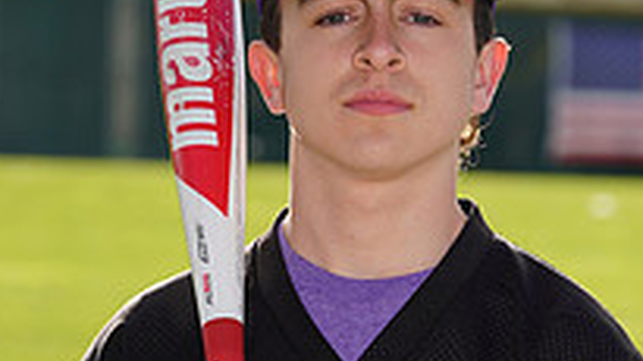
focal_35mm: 563
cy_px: 487
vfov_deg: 2.2
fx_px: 9593
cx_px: 384
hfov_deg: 3.8
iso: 100
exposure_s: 1/200
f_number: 9
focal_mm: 190
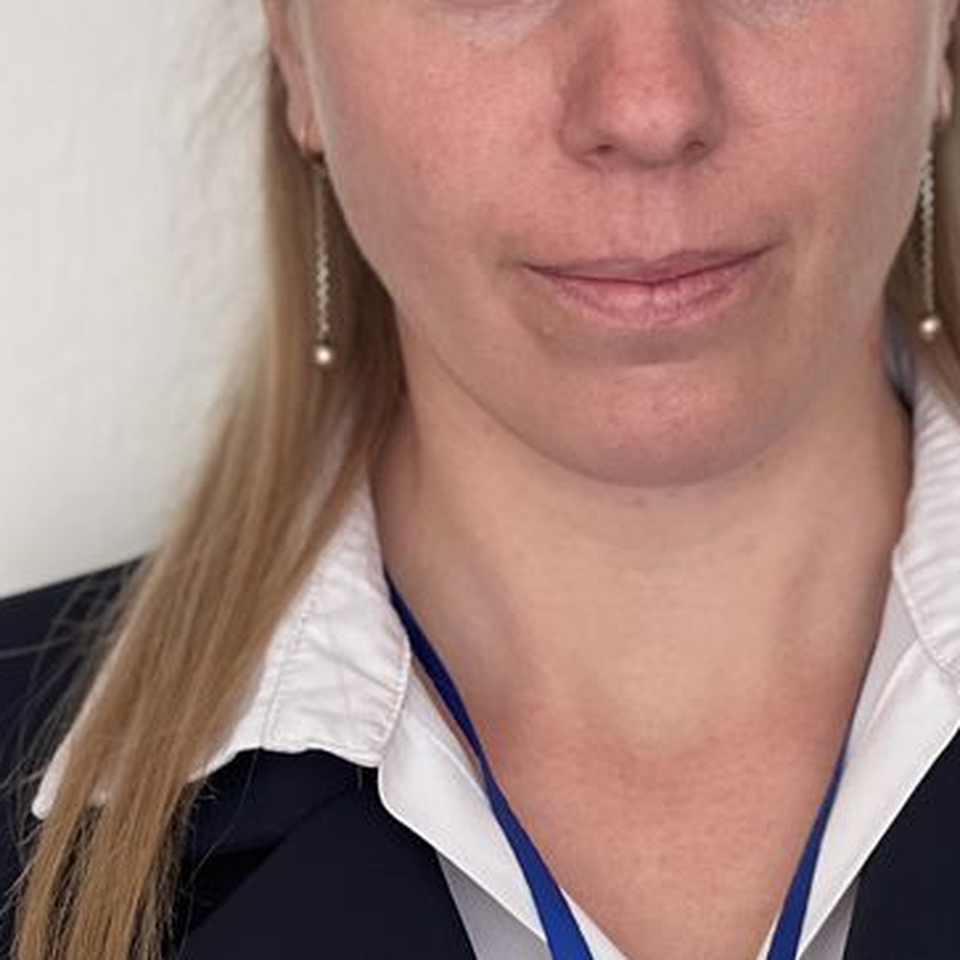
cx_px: 587
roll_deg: +1.5
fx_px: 4706
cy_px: 254
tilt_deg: -3.5
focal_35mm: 150
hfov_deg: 11.6
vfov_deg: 11.6
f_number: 2.8
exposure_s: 1/121
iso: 200
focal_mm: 9
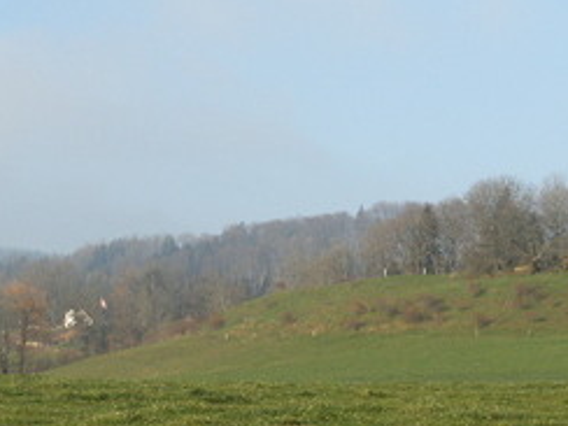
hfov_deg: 16.7
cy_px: 326
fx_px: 1936
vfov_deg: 12.5
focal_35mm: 118
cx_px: 237
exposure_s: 1/250
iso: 64
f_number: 5
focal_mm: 12.7
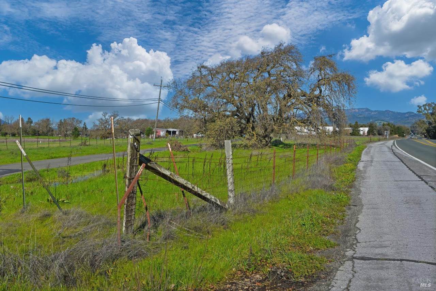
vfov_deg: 36.9
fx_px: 436
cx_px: 218
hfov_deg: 53.1
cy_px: 146
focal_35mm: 36
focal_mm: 24
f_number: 8
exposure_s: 1/250
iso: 100
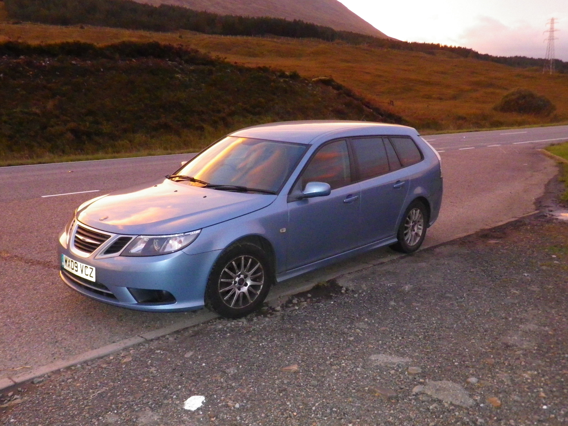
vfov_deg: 42.9
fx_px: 541
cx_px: 284
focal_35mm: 33
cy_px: 213
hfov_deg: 55.4
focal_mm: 6
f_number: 3.8
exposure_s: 1/50
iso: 800
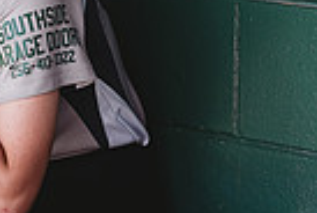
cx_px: -88
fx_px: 3168
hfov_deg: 5.7
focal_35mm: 359
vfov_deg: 3.8
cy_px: 135
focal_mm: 85
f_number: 2.8
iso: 200
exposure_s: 1/400
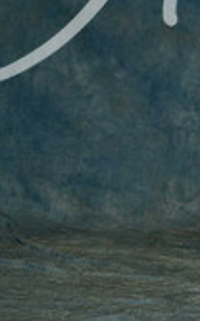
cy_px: -119
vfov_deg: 5.6
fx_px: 3279
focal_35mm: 375
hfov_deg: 3.5
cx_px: 289
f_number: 1.6
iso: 200
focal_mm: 85
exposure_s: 1/160
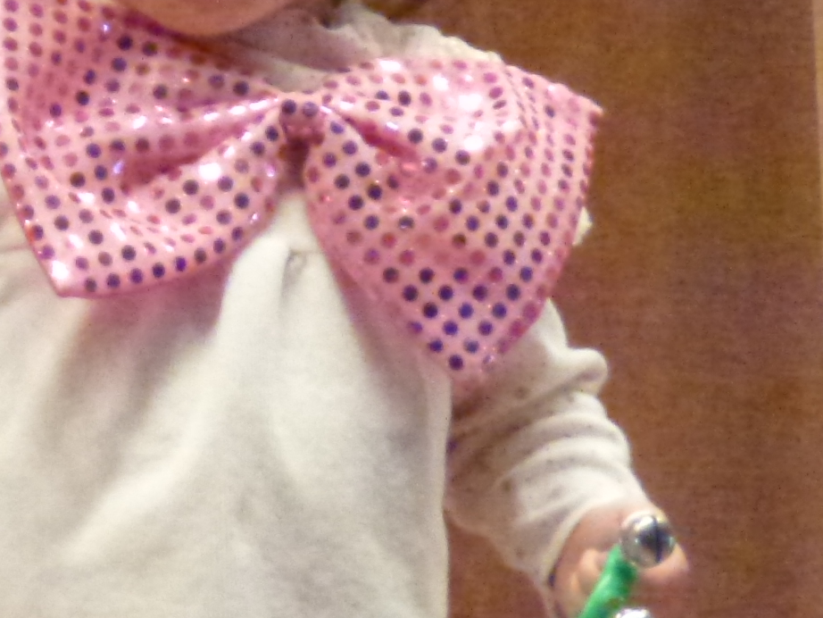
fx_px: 25351
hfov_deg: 1.9
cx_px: 125
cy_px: 255
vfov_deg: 1.4
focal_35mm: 1066
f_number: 5.9
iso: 1600
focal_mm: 68.8
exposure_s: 1/60
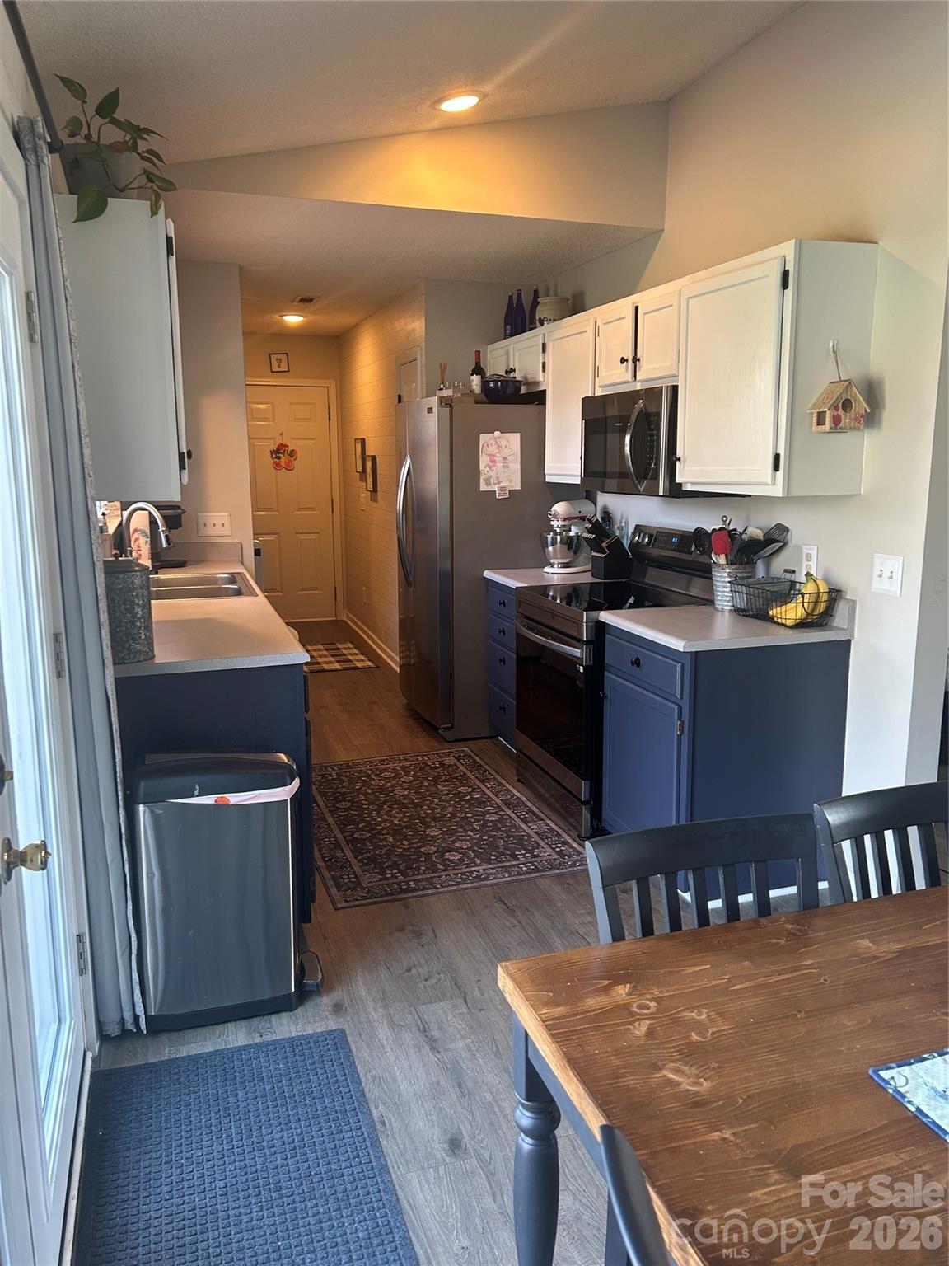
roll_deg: -0.3
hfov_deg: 53.1
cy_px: 633
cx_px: 474
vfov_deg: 67.3
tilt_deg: -10.1
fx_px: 950
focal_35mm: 26
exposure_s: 1/60
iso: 100
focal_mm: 5.7
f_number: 1.5
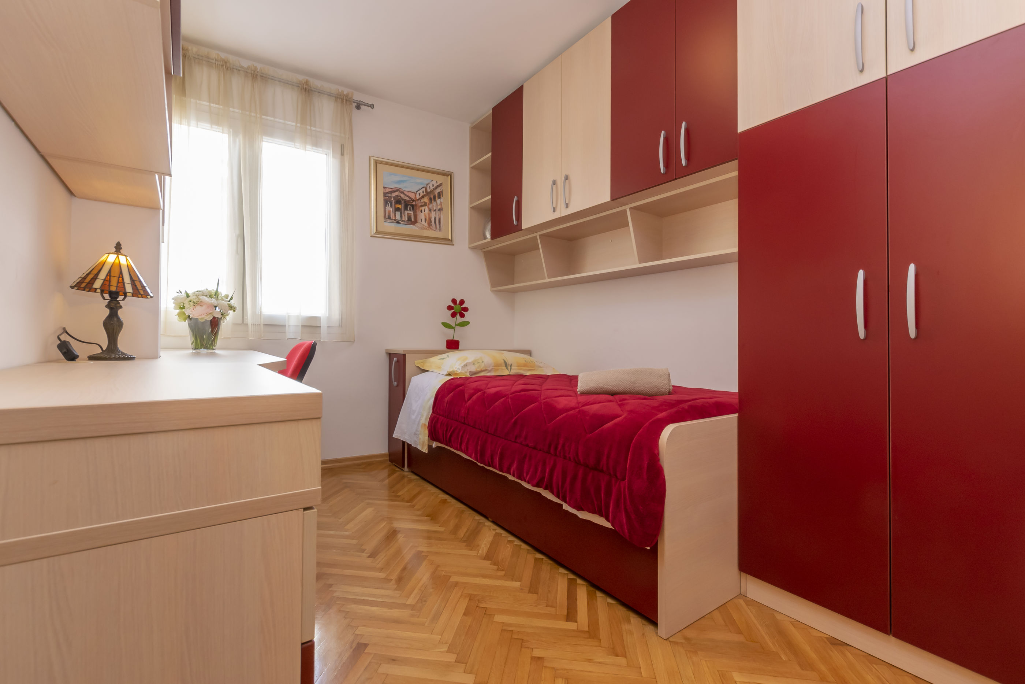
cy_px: 342
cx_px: 512
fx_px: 427
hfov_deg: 100.4
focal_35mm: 15
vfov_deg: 77.3
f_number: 9
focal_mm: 10
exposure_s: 1/20
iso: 400
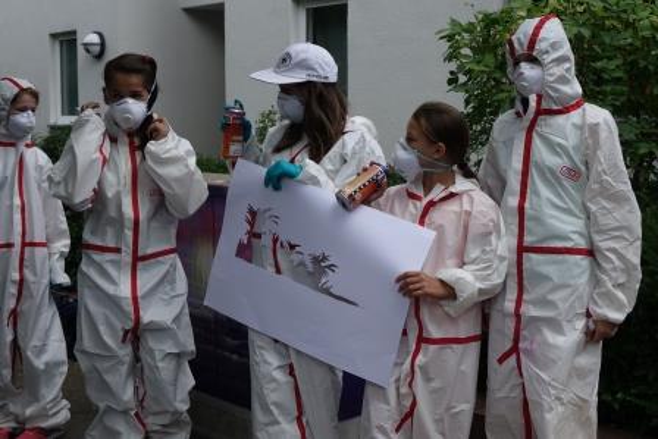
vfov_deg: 25.5
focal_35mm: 53
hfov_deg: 37.5
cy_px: 220
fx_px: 969
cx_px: 329
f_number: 4
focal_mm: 19.37
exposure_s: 1/400
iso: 125
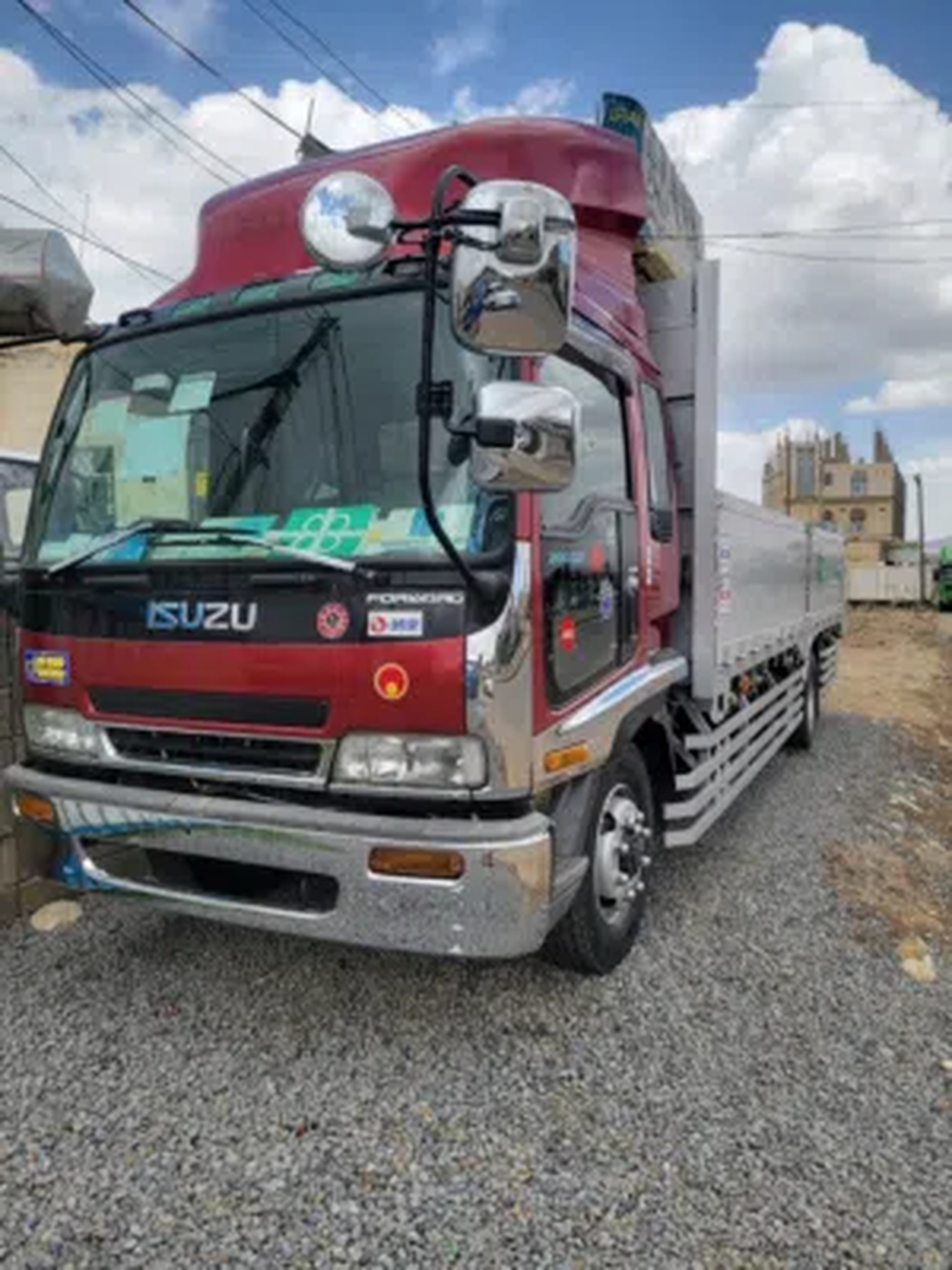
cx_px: 476
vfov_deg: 71.6
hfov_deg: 56.8
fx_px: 880
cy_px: 635
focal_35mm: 24
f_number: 1.8
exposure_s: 1/622
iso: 16
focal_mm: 6.7
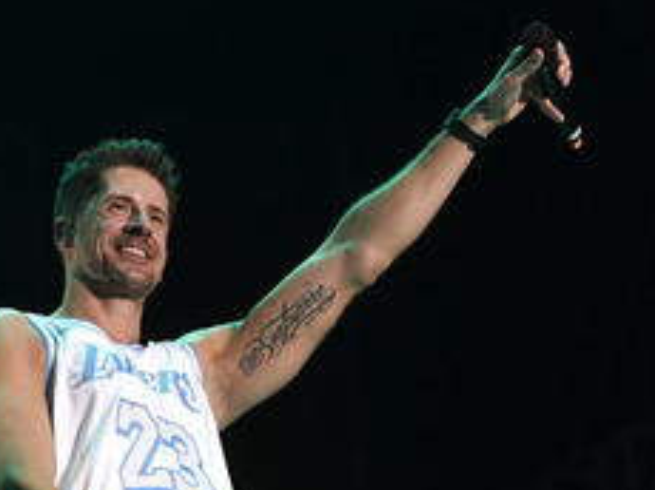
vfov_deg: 11.2
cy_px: 413
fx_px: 2495
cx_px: 238
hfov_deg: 14.9
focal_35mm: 132
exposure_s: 1/500
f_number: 4
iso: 1600
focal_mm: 70
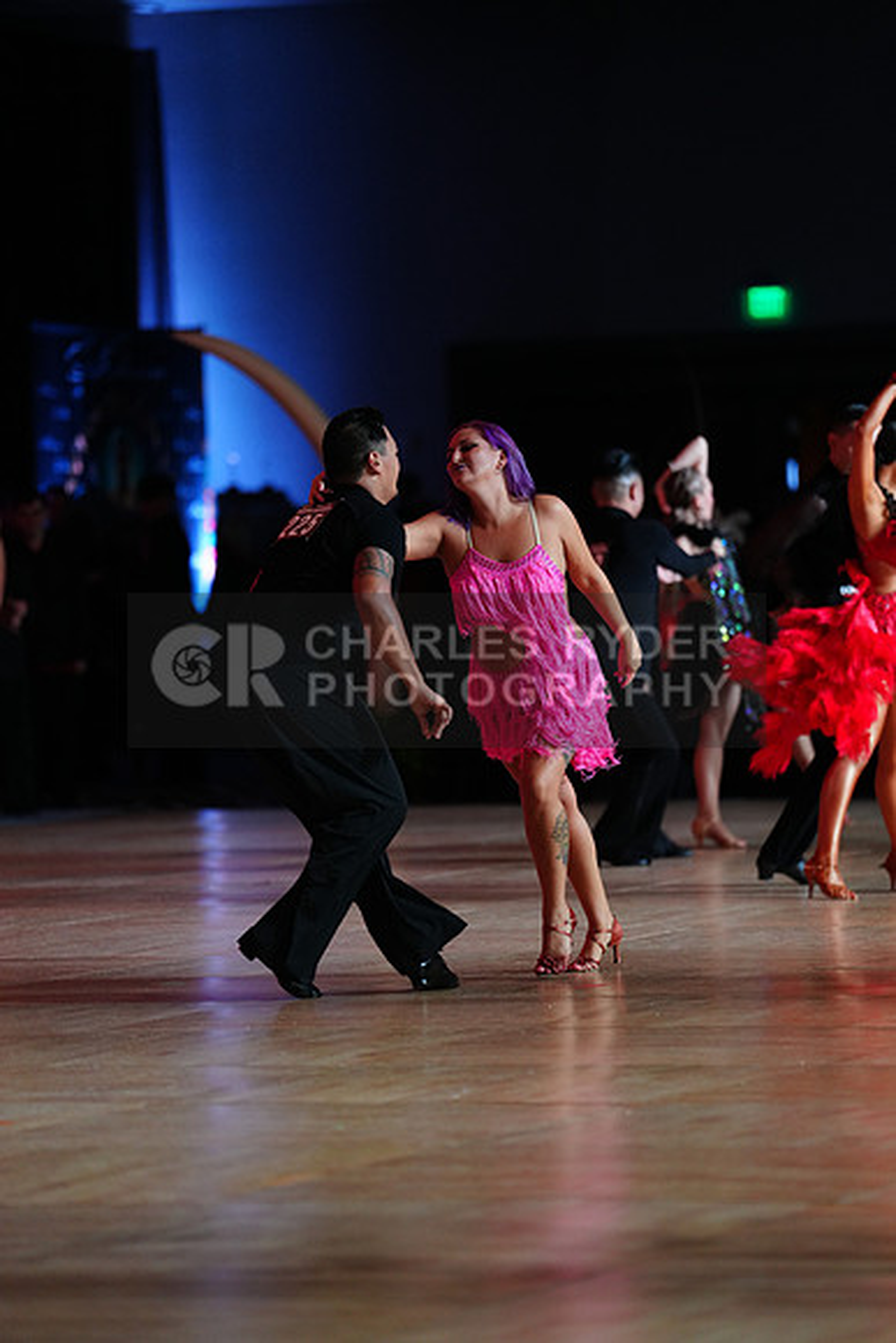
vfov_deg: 10.3
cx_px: 448
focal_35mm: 200
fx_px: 7462
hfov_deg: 6.9
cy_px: 672
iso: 2000
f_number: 2.8
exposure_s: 1/320
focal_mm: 200
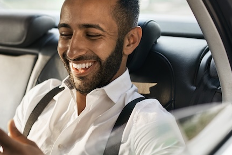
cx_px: 65
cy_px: 98
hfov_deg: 30.5
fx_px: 419
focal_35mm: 65
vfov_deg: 20.9
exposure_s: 1/160
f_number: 1.8
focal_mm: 35
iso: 160
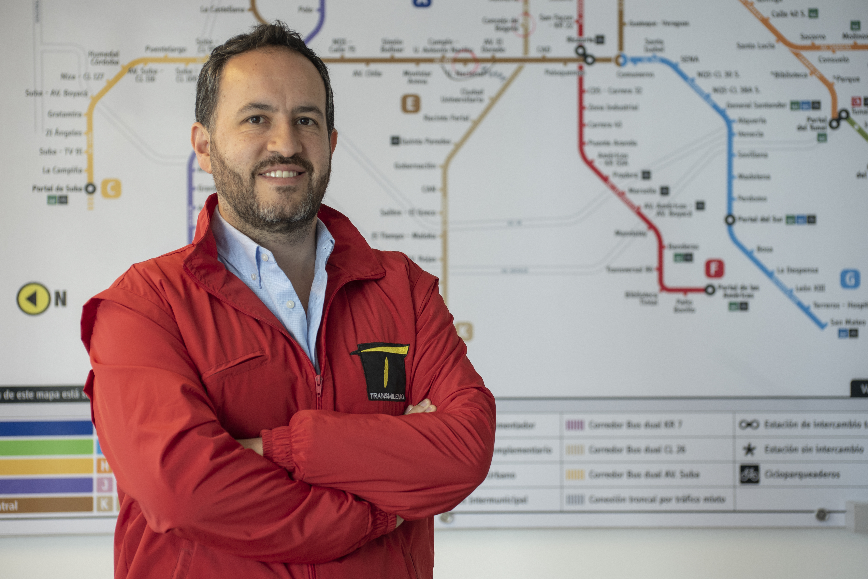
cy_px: 290
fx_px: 2219
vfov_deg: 14.9
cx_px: 434
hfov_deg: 22.1
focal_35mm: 92
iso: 400
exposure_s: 1/60
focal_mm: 92
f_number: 4.5
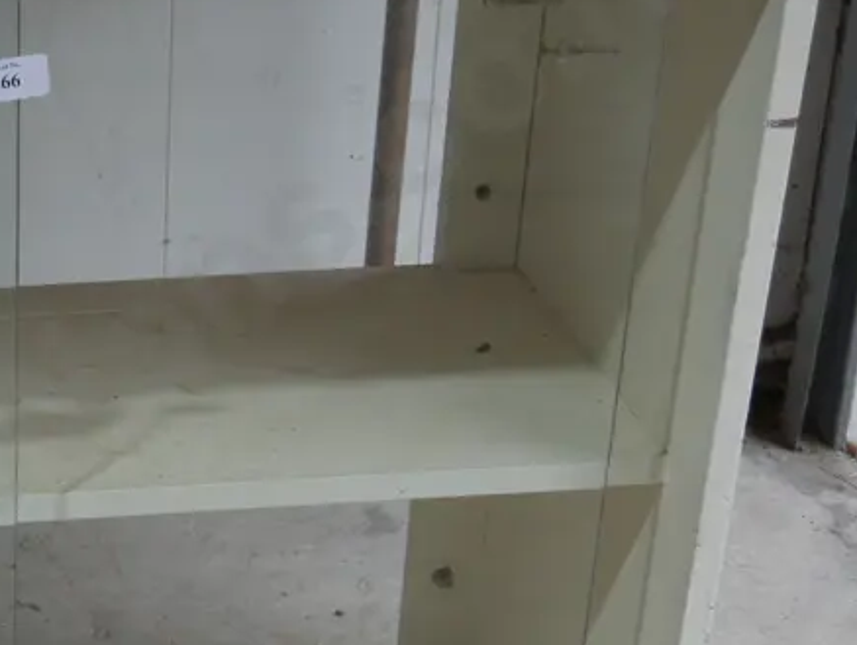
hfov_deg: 18.3
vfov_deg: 14.3
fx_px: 2554
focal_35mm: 103
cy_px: 521
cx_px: -84
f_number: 4.7
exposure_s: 1/100
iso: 200
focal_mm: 22
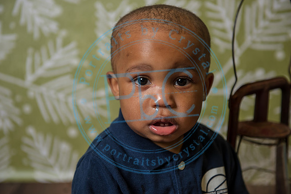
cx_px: 146
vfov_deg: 19.2
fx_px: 574
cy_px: 96
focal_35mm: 71
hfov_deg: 28.4
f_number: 4
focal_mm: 70
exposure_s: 1/200
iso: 200
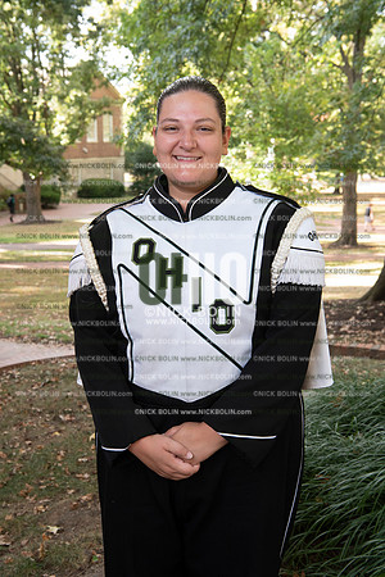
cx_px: 192
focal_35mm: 50
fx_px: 802
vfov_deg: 39.6
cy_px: 288
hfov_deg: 27.0
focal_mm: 50
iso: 800
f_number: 8
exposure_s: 1/100
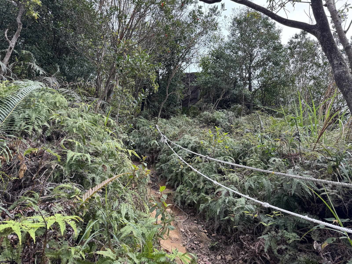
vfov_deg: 56.8
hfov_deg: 71.6
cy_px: 132
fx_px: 244
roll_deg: -0.6
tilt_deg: +20.8
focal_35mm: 24
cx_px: 176
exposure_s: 1/491
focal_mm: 6.76
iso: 80
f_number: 1.78
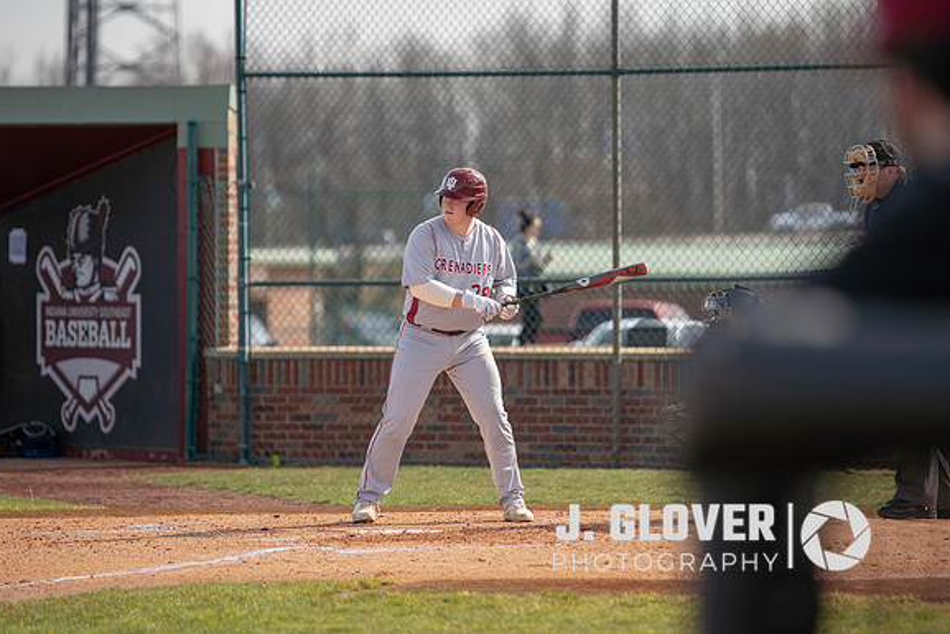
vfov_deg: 5.5
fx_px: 6651
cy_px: 268
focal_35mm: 252
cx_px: 486
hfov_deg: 8.2
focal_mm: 200
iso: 100
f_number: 2.8
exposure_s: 1/640
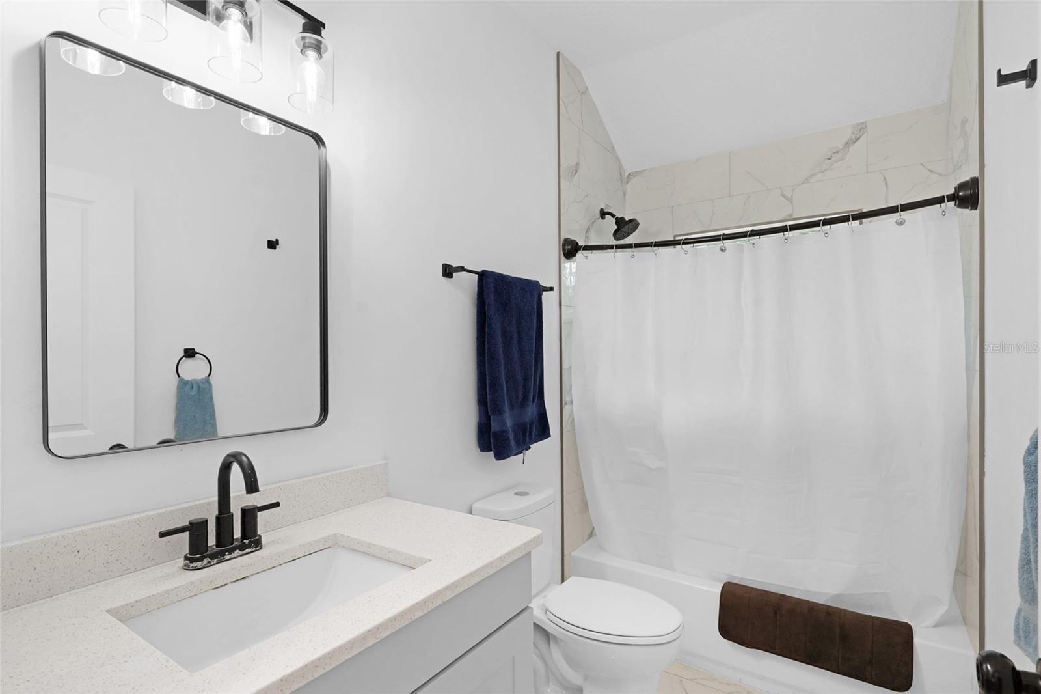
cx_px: 520
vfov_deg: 70.4
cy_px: 347
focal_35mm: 17
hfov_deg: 93.3
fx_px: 491
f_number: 8
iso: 800
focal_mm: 17
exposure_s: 1/125
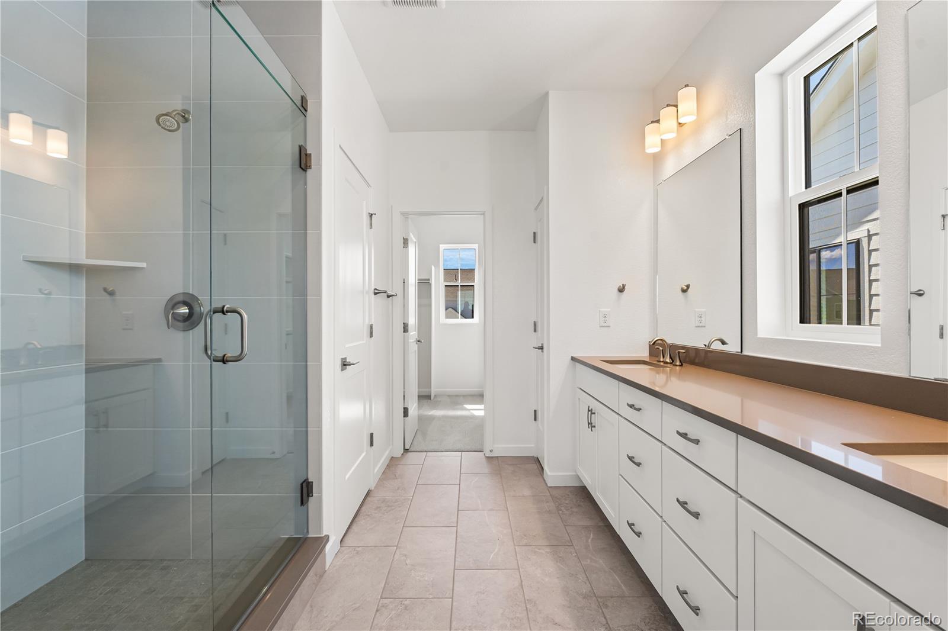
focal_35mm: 16
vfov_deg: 73.7
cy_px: 316
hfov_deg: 96.7
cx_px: 474
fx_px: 421
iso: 160
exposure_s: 1/20
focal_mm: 16
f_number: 8
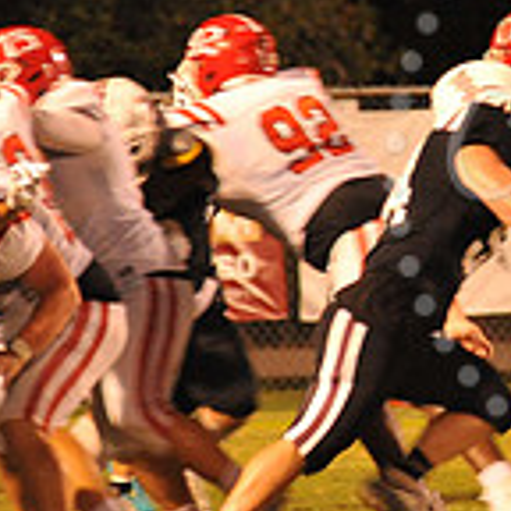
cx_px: 724
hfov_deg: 2.6
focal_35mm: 686
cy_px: 163
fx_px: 11457
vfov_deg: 2.6
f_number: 5
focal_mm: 200
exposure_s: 1/160
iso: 5000
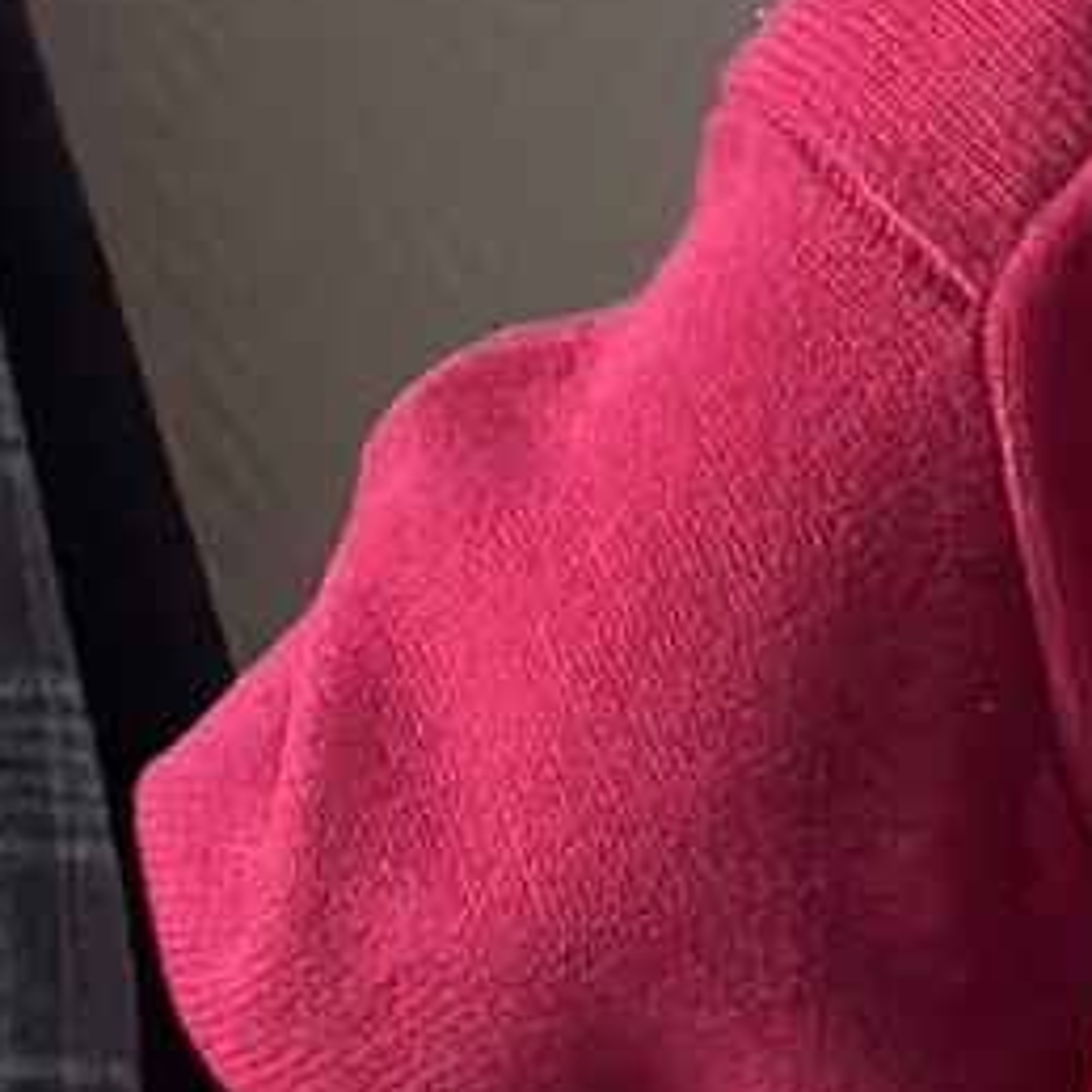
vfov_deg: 4.1
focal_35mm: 419
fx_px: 14954
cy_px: 2804
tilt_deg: -12.4
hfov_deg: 4.1
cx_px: 2281
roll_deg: -1.4
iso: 125
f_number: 1.78
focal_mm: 6.86
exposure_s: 1/80
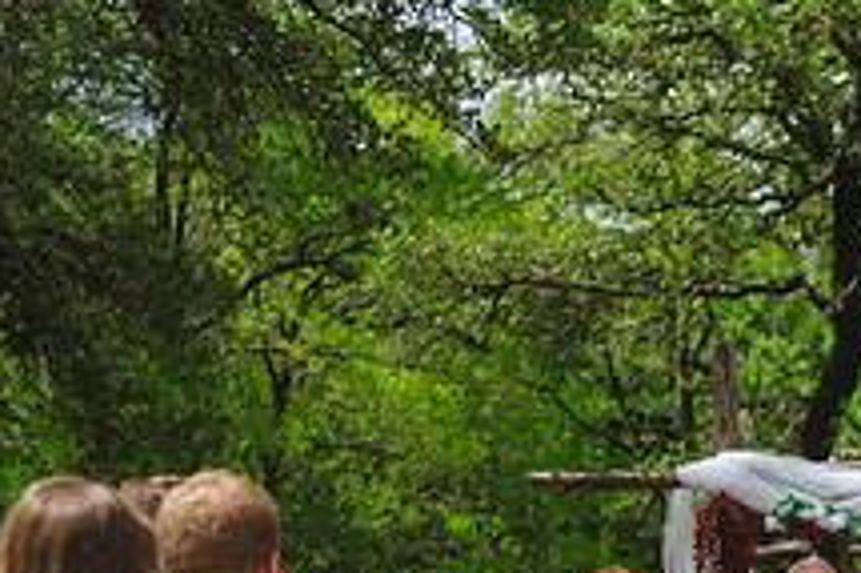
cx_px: 957
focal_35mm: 135
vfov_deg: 9.9
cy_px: 767
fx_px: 3226
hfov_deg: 14.8
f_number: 2.8
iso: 31
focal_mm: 50
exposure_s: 1/400
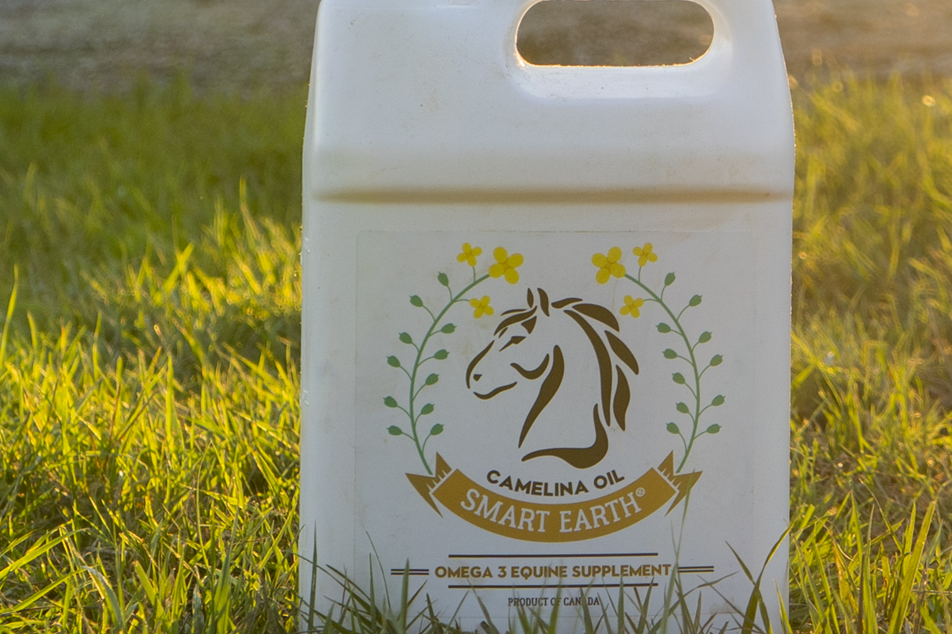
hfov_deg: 14.4
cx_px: 550
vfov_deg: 9.6
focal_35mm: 142
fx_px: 3754
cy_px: -82
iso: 100
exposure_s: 1/200
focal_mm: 37
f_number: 4.5
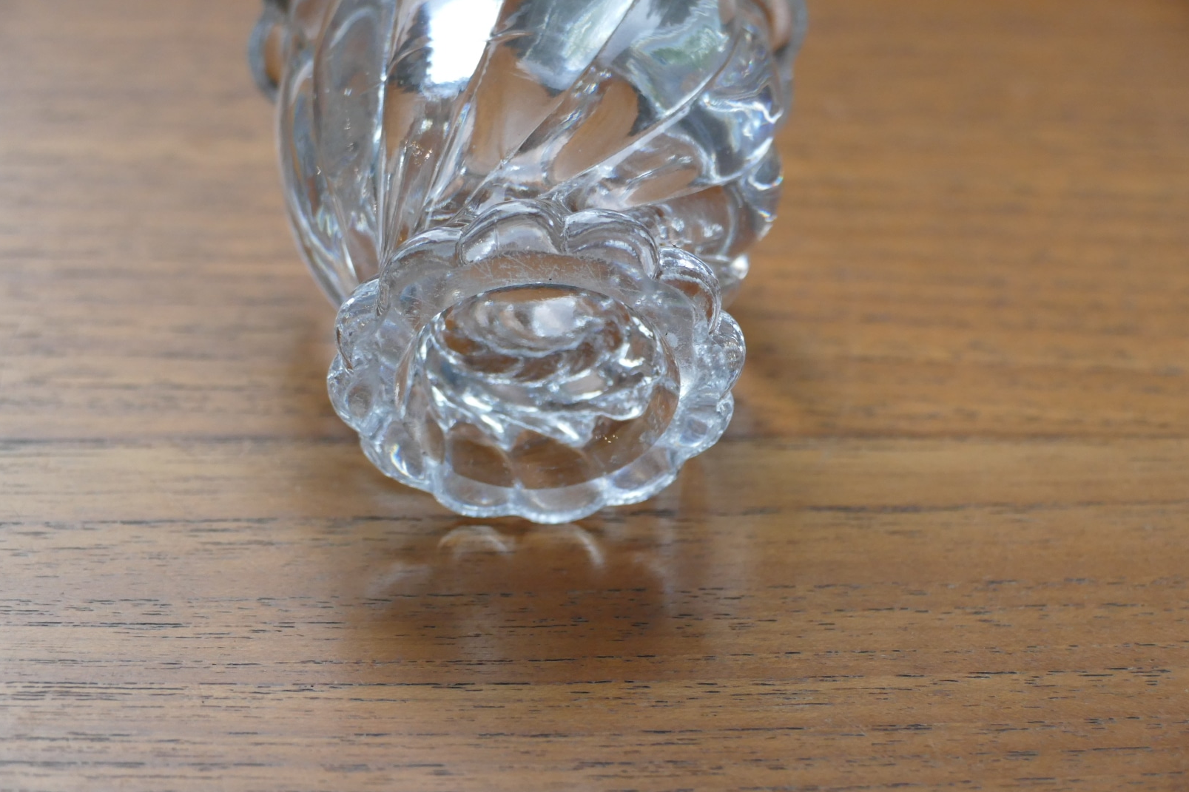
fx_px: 4194
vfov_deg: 10.8
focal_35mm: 127
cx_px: 596
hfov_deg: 16.1
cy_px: 399
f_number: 3.9
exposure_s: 1/80
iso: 1000
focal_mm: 45.89
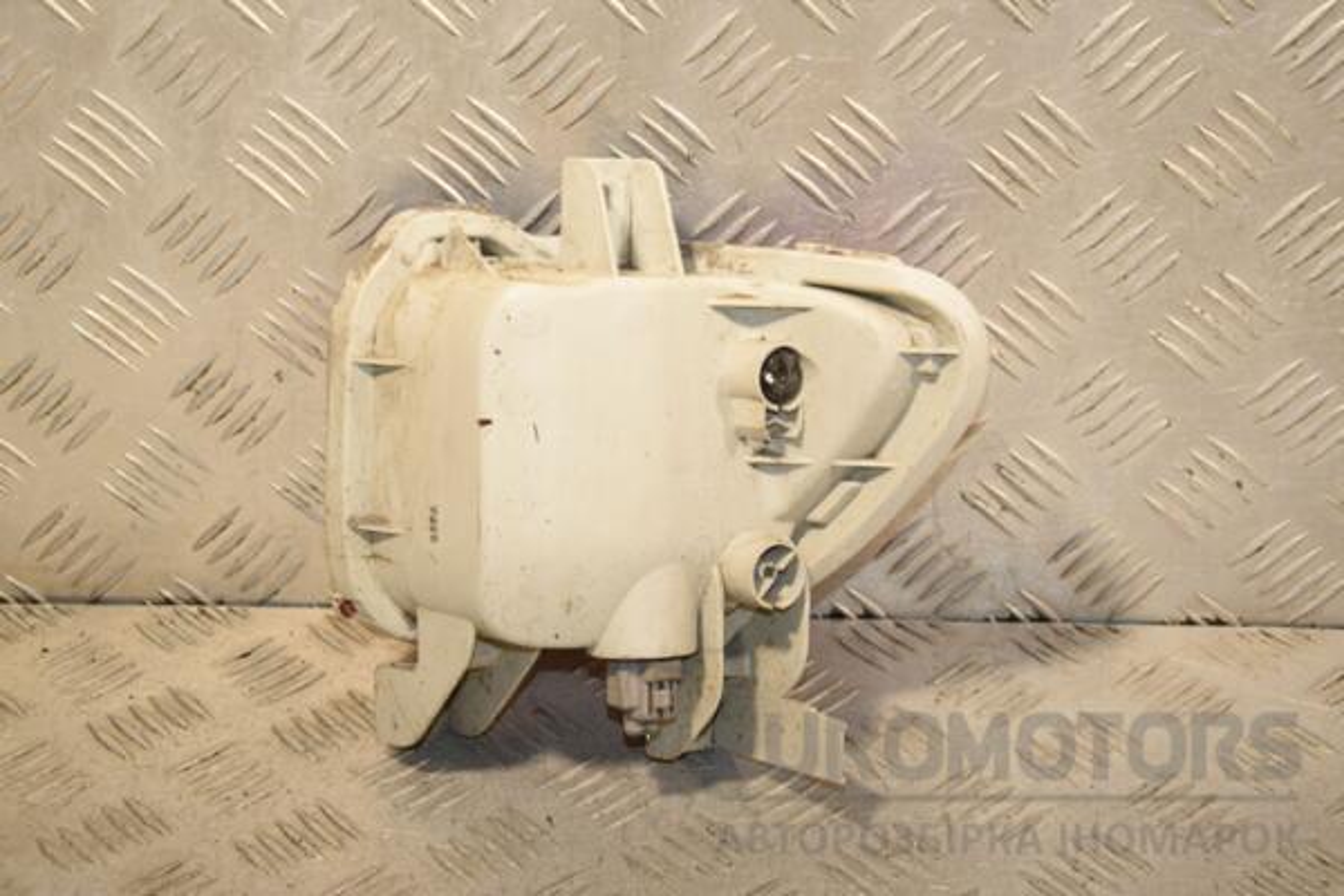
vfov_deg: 17.5
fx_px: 2912
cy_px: 448
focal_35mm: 78
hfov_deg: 26.0
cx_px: 672
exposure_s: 1/200
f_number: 6.3
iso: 800
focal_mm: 52
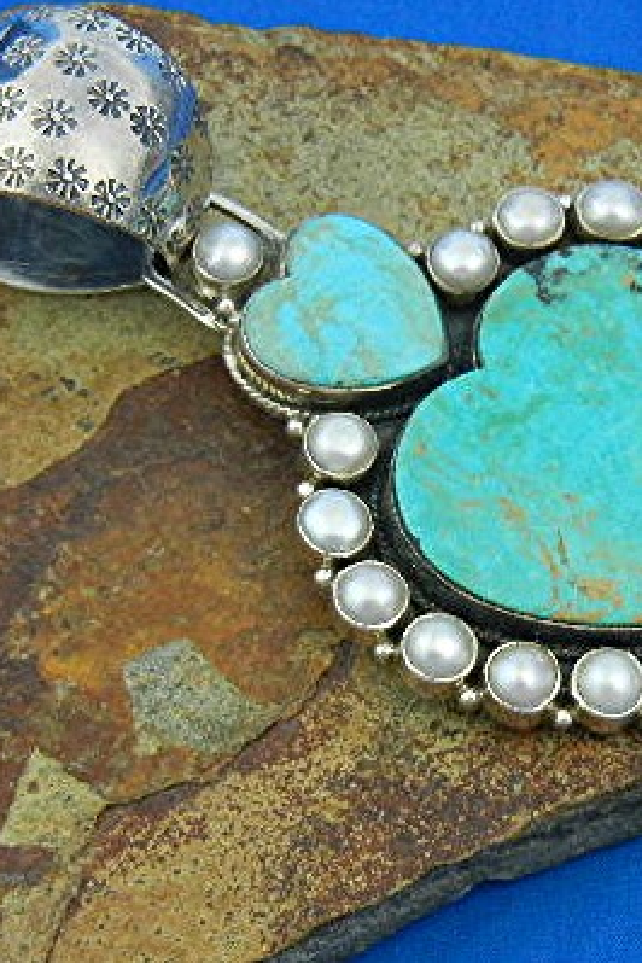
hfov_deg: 16.4
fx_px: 2220
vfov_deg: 24.5
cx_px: 475
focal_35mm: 83
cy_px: 478
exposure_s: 1/17.4
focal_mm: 10.6
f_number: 4
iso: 400
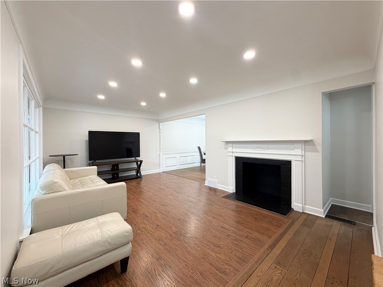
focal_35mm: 14
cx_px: 192
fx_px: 155
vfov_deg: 85.7
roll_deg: +0.1
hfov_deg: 102.1
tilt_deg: -0.8
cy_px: 144
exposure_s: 1/120
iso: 200
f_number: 2.2
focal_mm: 2.22
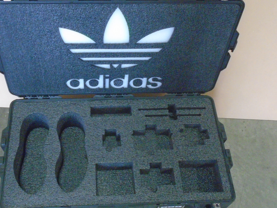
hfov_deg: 41.2
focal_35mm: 46
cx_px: 121
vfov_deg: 31.5
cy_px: 105
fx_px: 368
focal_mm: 5.5
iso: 800
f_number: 3.5
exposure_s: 1/40
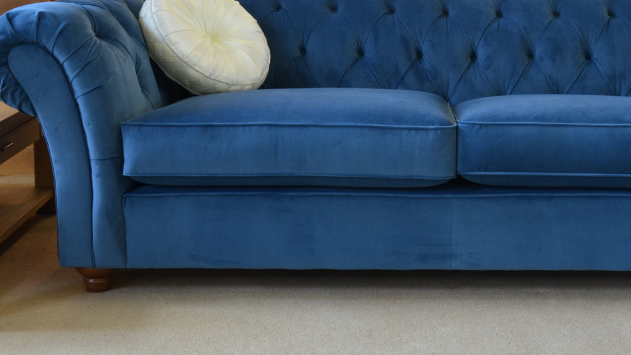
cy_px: 75
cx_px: 446
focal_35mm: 61
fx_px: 1021
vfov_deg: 19.5
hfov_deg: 33.9
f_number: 8
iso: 400
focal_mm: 24
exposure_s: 1/15
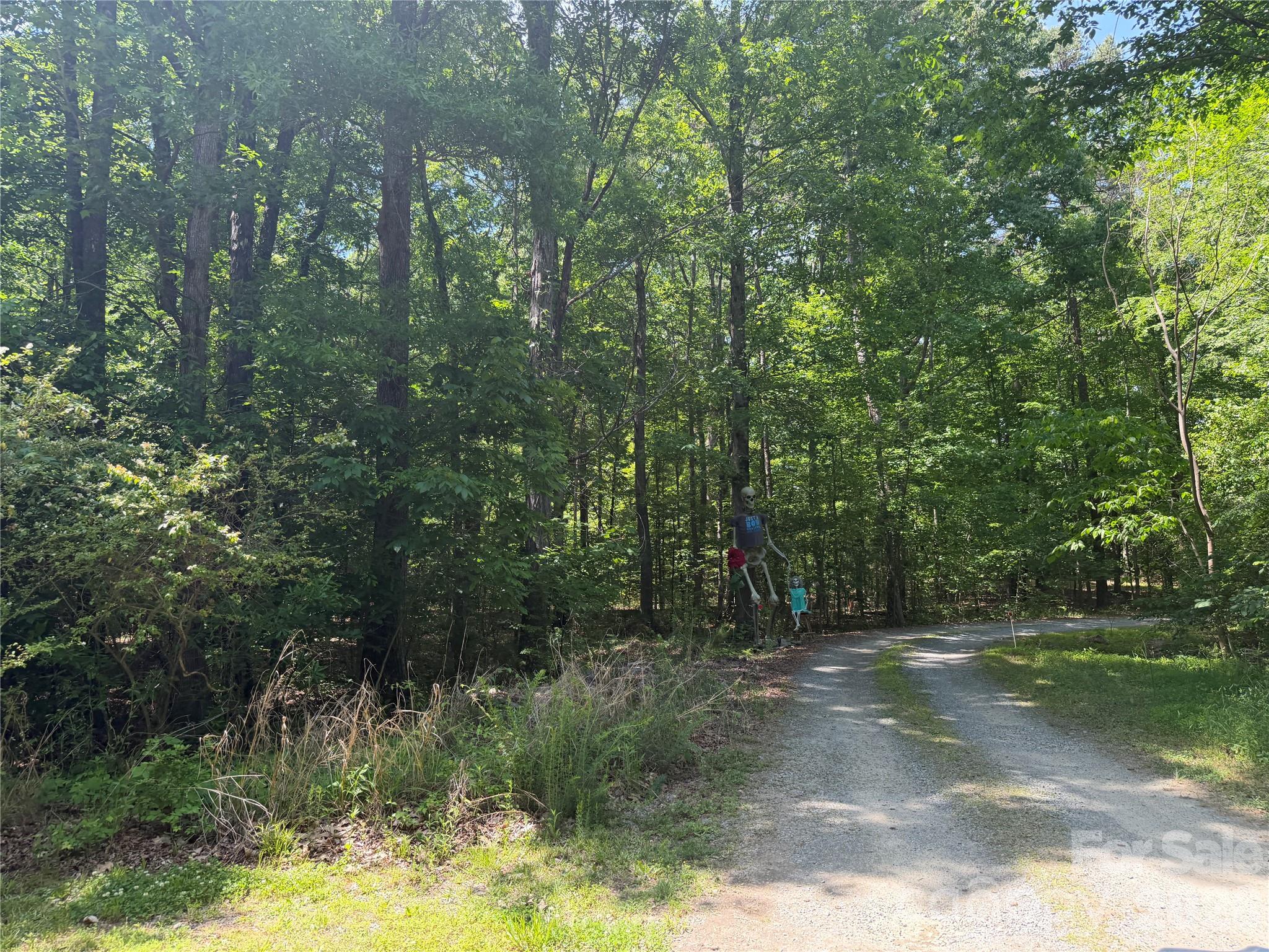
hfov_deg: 71.6
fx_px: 880
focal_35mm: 24
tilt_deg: +5.6
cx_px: 634
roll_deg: +1.9
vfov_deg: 56.8
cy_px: 476
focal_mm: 6.76
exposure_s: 1/571
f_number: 1.78
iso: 100
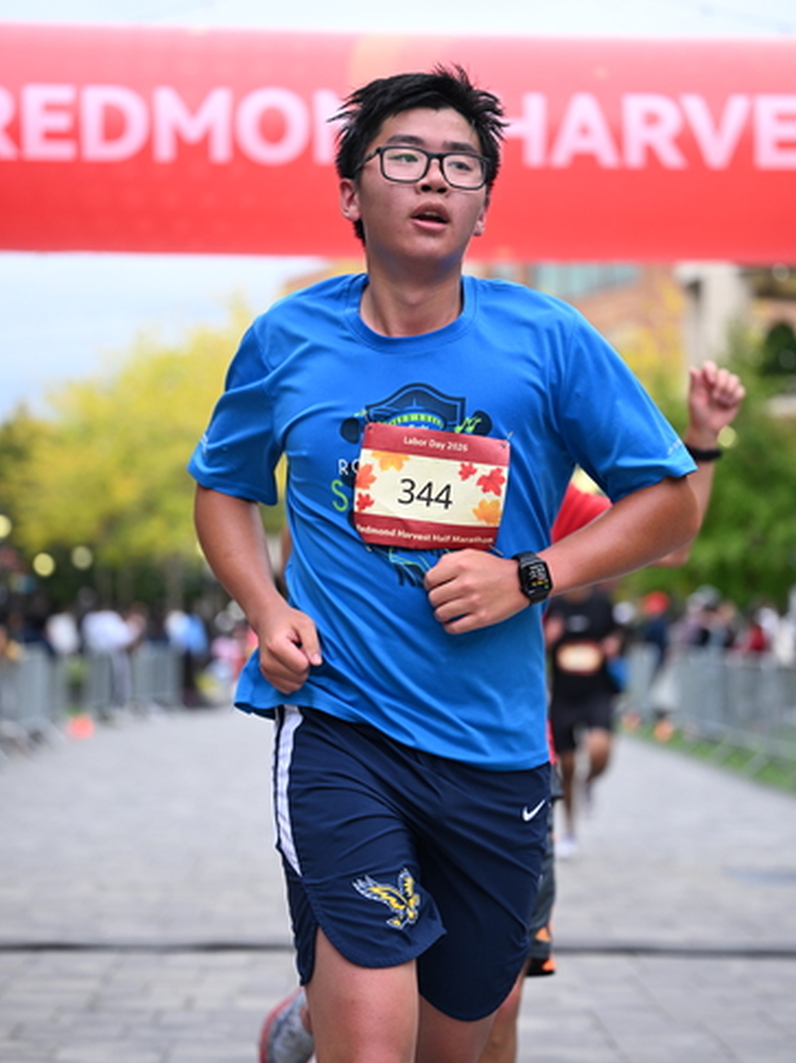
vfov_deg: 22.8
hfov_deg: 17.2
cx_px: 399
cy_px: 486
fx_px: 2639
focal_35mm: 86
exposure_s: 1/2000
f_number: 2.8
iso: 640
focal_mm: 79
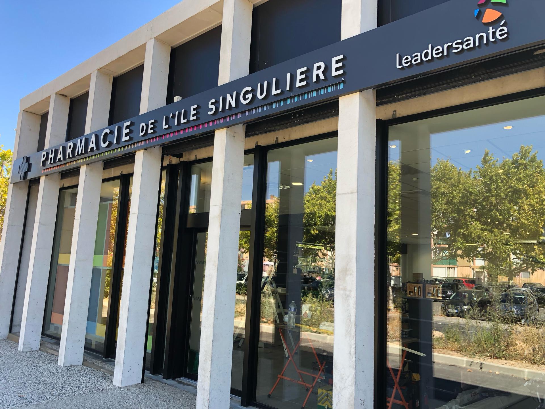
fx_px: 441
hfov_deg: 63.4
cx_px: 272
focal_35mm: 28
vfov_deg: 49.7
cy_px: 204
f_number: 1.8
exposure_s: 1/271
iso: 20
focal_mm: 3.99
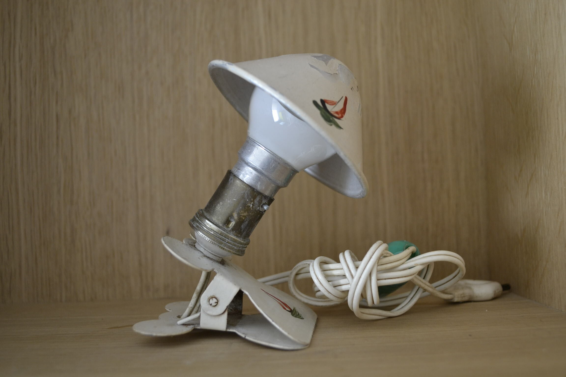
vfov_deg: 36.9
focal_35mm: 36
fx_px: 566
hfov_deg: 53.1
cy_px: 188
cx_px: 283
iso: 640
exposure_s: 1/60
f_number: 4
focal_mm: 24
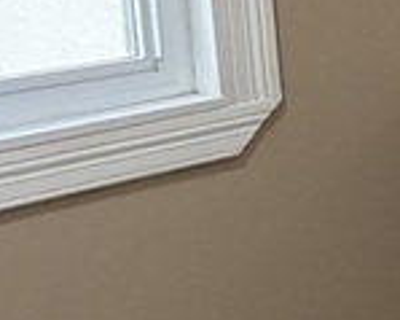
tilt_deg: -5.7
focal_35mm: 99
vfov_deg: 15.2
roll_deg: -0.5
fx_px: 1171
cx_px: 934
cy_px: -24
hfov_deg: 14.1
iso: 250
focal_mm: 2.22
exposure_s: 1/120
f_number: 2.2
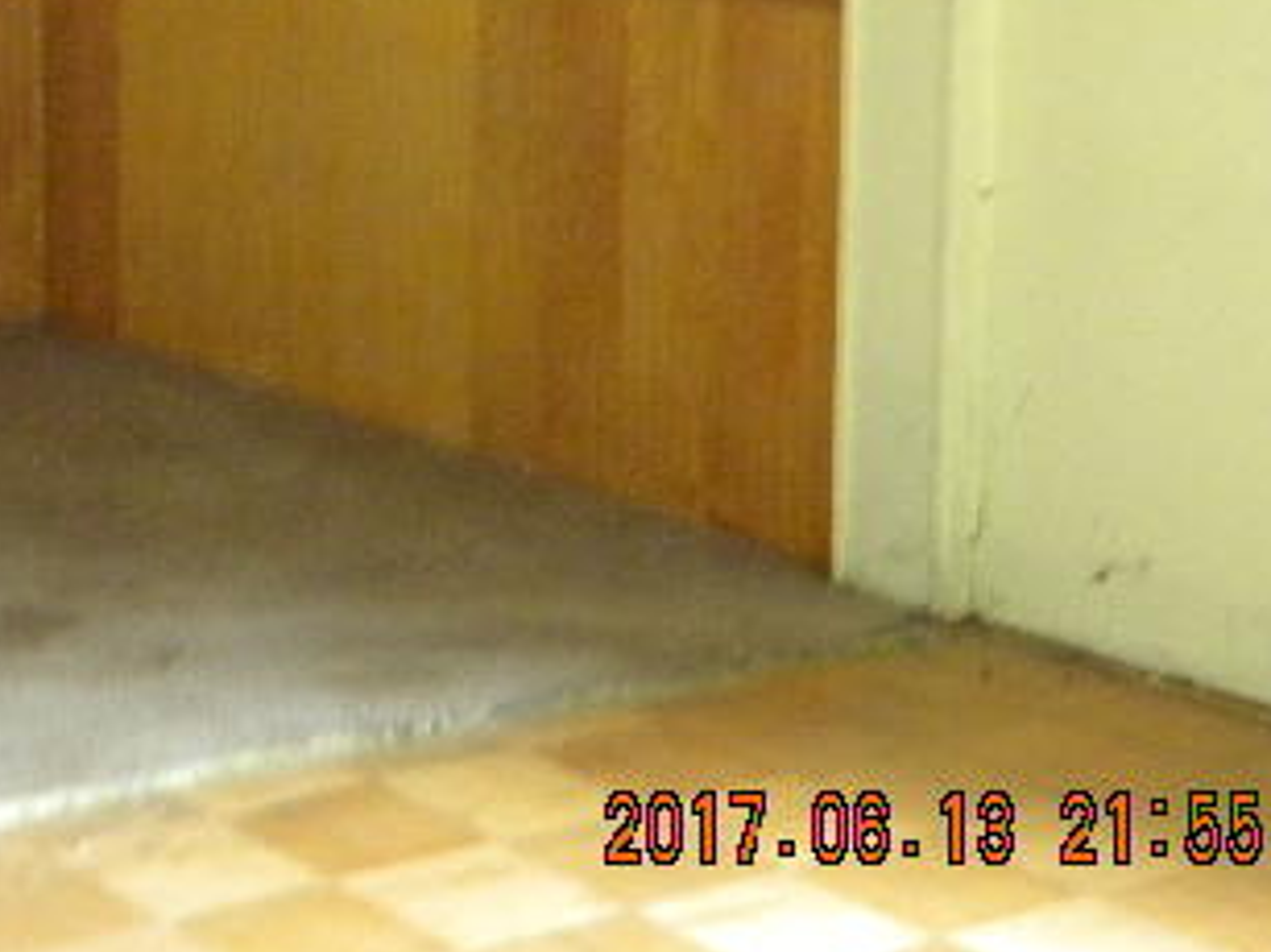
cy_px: 41
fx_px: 3597
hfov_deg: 19.6
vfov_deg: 14.9
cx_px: 99
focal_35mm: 98
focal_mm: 8.6
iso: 800
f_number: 3.9
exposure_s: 1/10.3
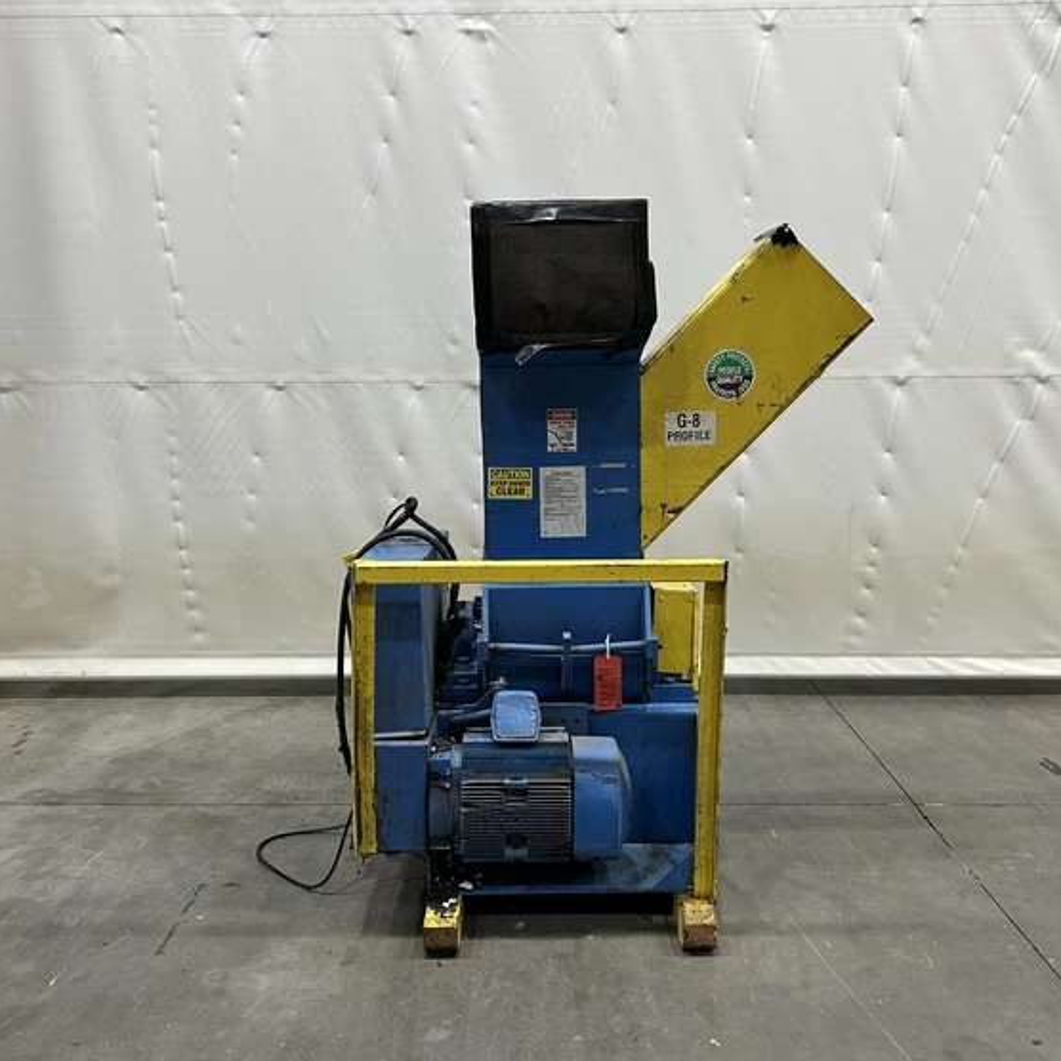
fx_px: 1075
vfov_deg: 52.5
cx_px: 529
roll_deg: +1.1
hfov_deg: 52.5
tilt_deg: -7.9
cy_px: 531
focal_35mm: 31
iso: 160
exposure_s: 1/60
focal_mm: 5.7
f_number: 1.5
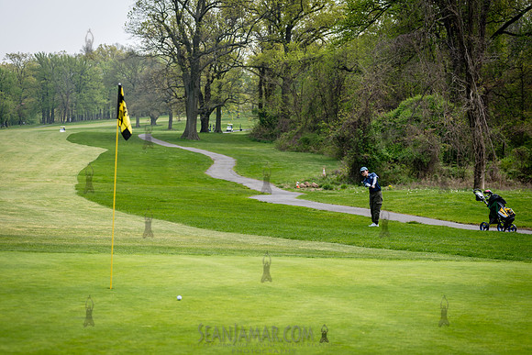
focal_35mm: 105
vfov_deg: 13.0
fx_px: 1552
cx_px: 287
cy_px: 185
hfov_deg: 19.5
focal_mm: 92
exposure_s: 1/500
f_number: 3.5
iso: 100
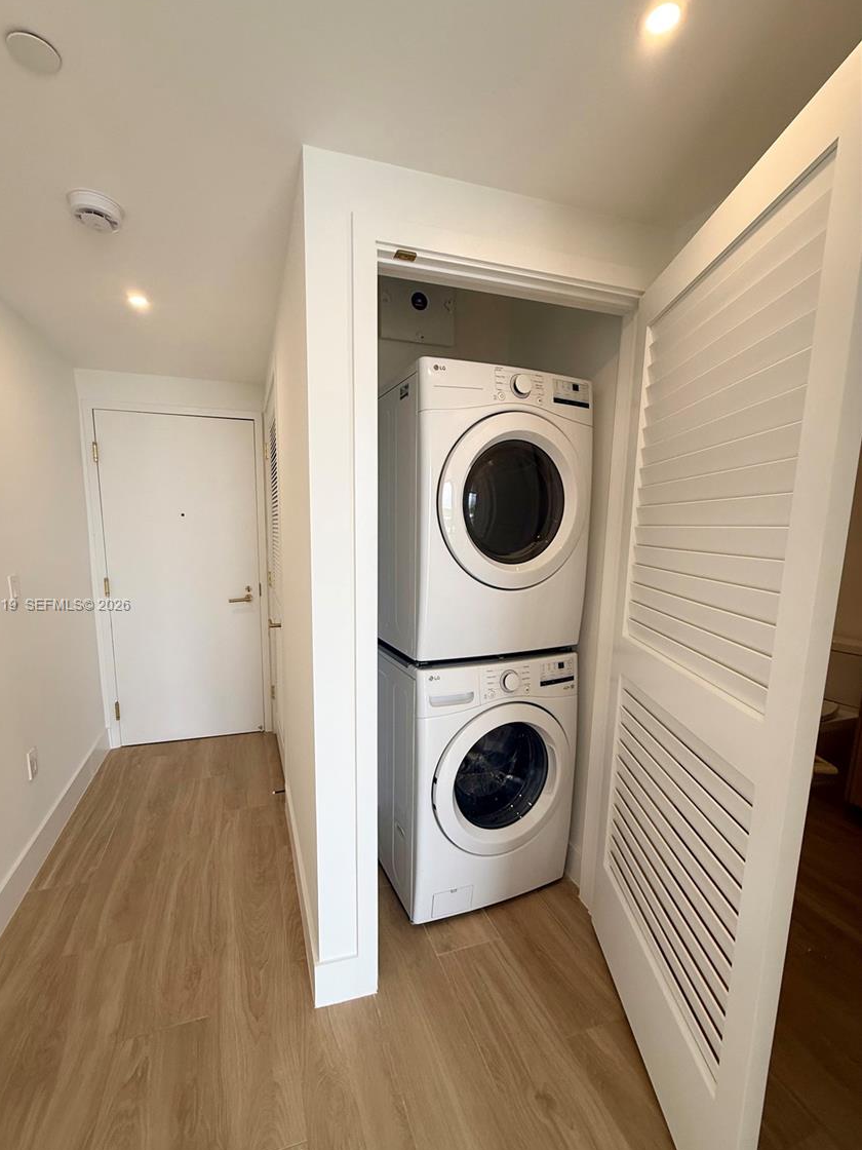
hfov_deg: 81.6
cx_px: 401
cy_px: 606
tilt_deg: -10.4
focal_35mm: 15
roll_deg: -1.7
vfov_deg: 98.1
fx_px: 498
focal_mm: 2.22
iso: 80
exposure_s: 1/120
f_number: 2.2
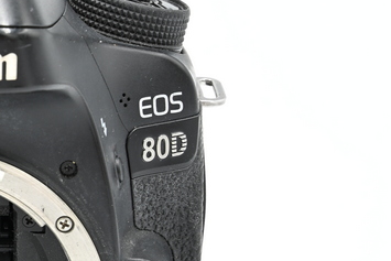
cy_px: 212
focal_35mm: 203
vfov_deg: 6.8
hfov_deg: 9.9
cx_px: -128
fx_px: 2206
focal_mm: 72
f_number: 14
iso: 200
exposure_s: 1/15
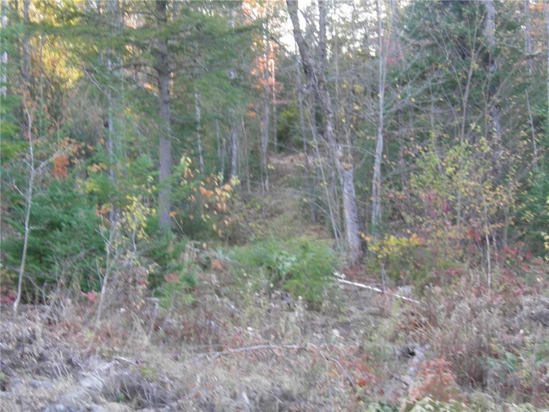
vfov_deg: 17.6
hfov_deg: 23.3
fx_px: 1332
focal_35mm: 84
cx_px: 274
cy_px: 206
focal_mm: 15.2
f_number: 3.9
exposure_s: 1/13
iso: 100
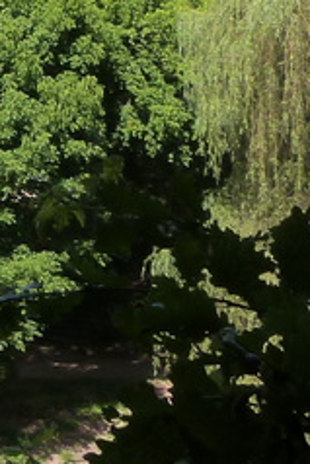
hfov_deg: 6.0
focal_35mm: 215
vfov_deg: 9.4
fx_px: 2773
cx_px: -587
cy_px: -105
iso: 160
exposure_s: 1/320
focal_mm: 7.3
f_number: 5.6
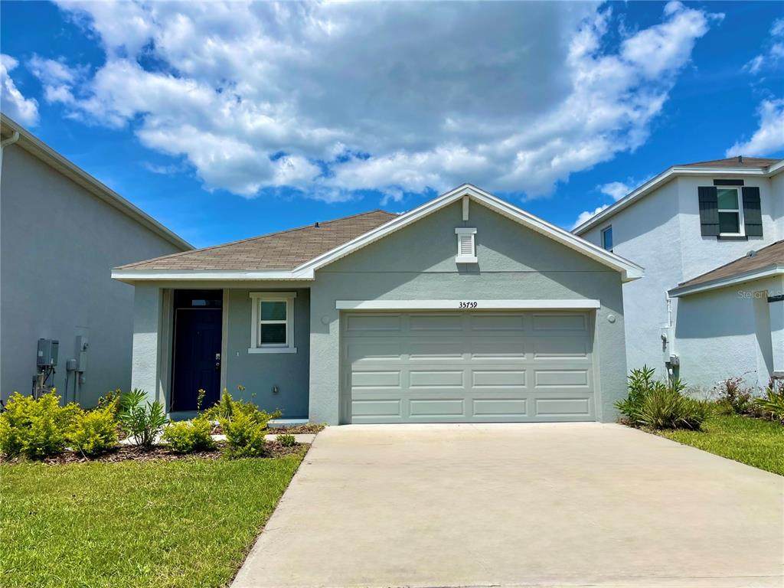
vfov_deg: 54.9
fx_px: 566
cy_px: 294
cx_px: 392
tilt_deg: +5.3
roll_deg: +0.1
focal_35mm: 25
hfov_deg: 69.4
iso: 32
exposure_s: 1/6993
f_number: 1.6
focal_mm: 5.1
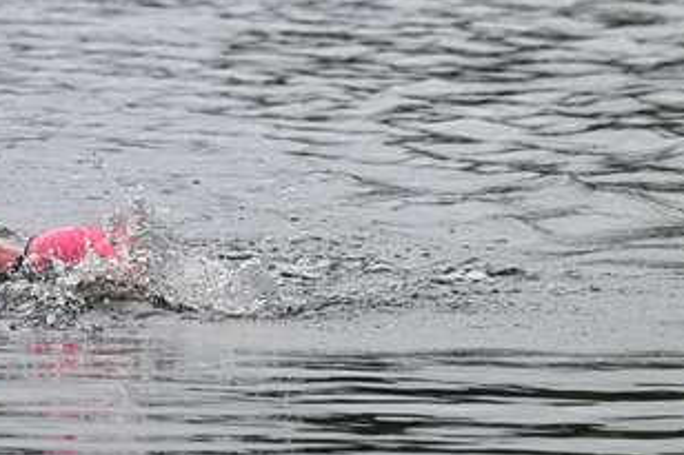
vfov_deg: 1.9
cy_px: 183
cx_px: 84
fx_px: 13919
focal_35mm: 733
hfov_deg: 2.8
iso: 640
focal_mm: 410
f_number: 10
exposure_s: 1/500
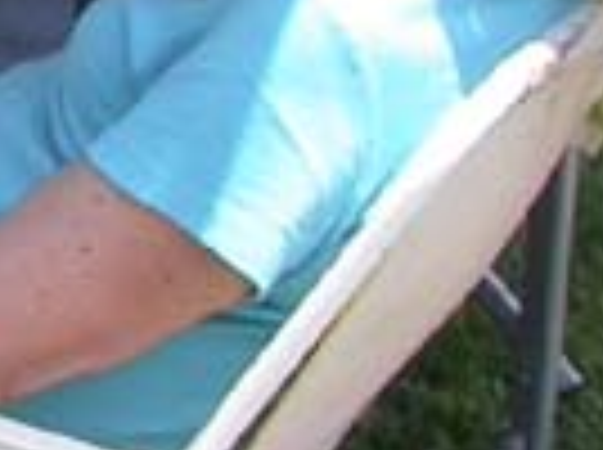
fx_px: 5060
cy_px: -184
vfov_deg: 5.1
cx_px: -1305
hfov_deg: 6.2
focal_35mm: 291
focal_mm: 7.85
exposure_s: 1/168
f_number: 6
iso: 100
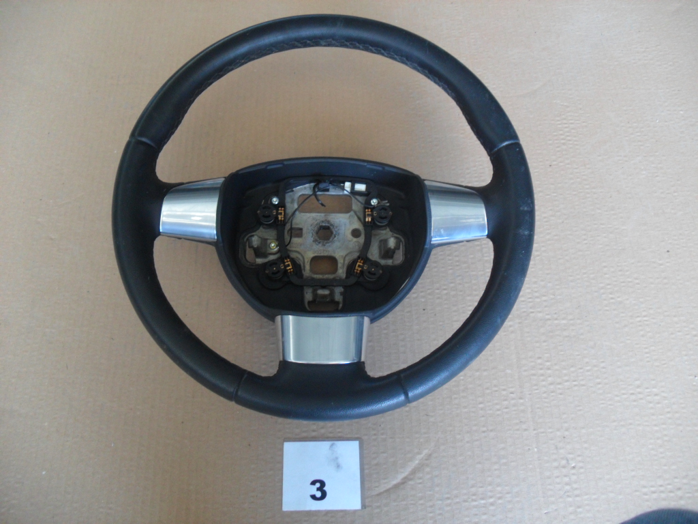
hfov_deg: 52.6
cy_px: 262
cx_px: 349
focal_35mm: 35
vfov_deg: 40.7
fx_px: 706
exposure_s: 1/45
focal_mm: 6.3
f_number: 3
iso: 160
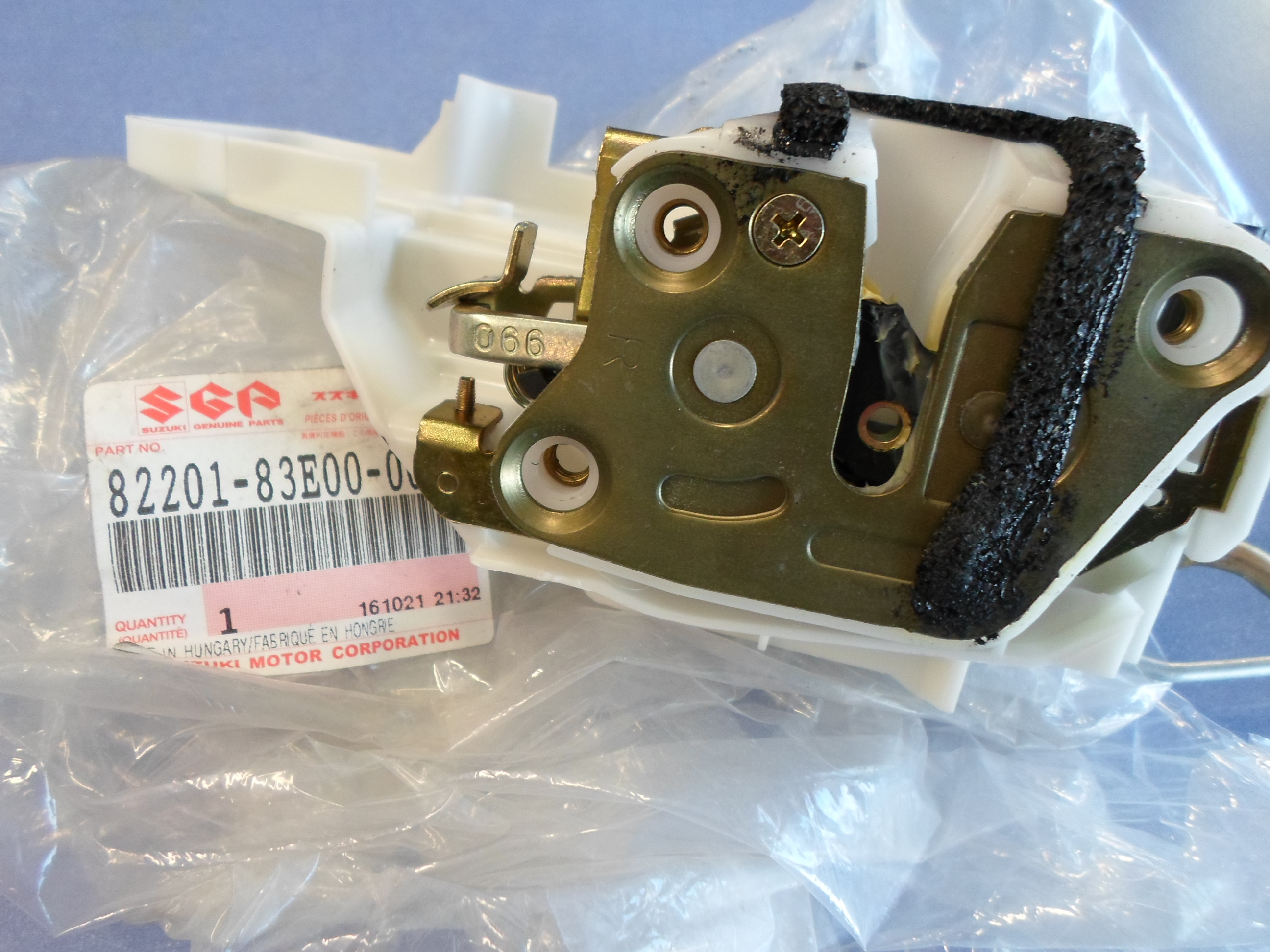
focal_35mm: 25
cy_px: 476
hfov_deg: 69.4
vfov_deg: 54.9
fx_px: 917
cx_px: 635
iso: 100
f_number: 2.5
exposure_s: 1/30
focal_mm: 4.5
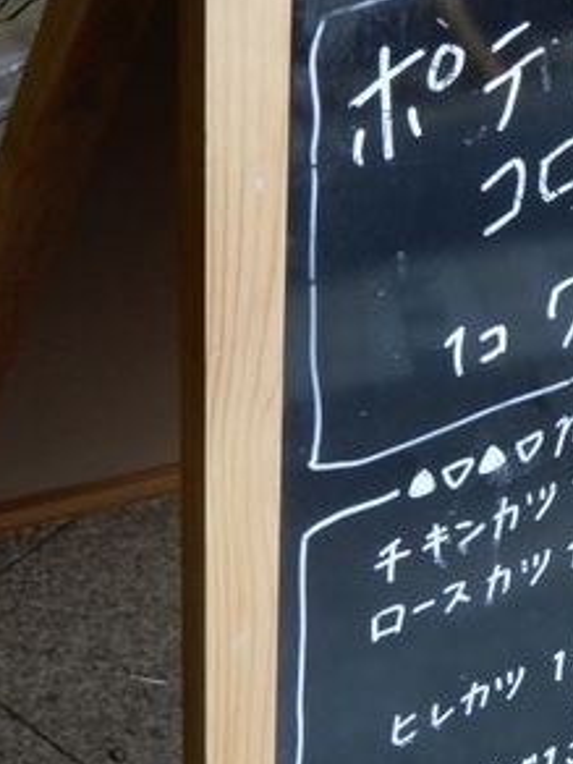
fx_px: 2008
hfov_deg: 15.7
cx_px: 663
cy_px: 476
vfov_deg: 21.5
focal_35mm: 91
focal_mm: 6.8
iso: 200
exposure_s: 1/30
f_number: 4
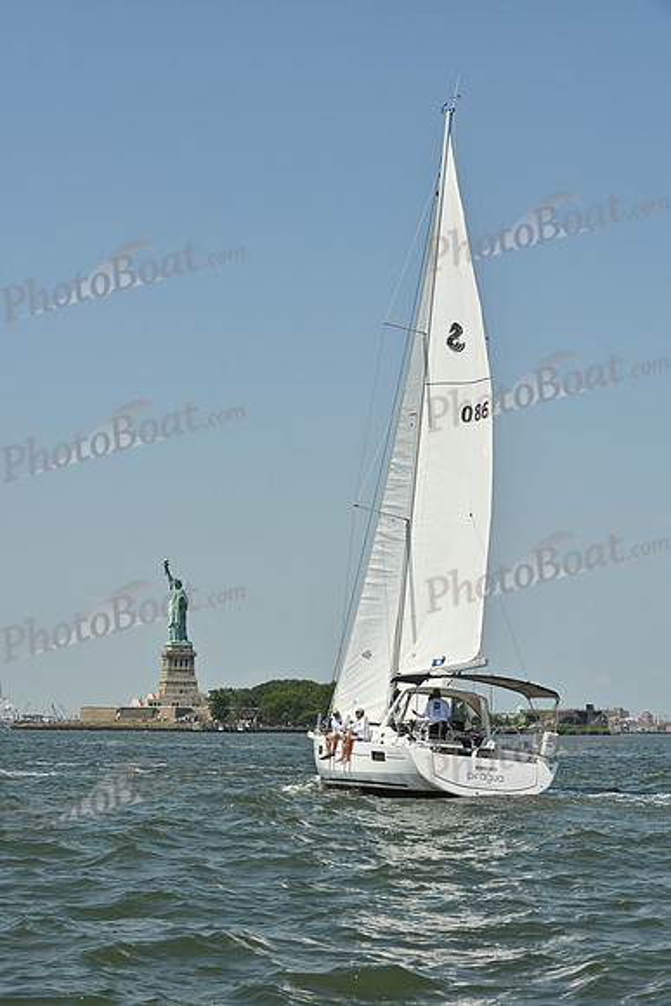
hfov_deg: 18.2
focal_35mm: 75
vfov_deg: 27.0
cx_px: 336
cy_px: 503
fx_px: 2095
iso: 320
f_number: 11
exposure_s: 1/1250
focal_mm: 75
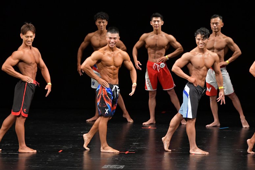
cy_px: 85
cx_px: 128
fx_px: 1805
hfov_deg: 8.1
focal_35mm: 255
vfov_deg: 5.4
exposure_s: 1/400
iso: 3200
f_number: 5.6
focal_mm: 170
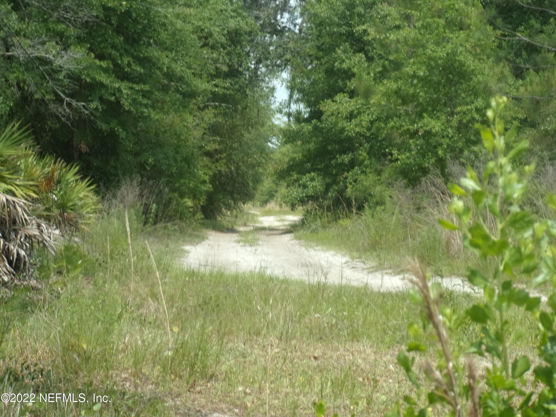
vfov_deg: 11.1
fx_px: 2136
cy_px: 208
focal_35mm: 133
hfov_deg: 14.8
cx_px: 278
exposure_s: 1/200
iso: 80
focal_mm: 23.8
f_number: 5.5
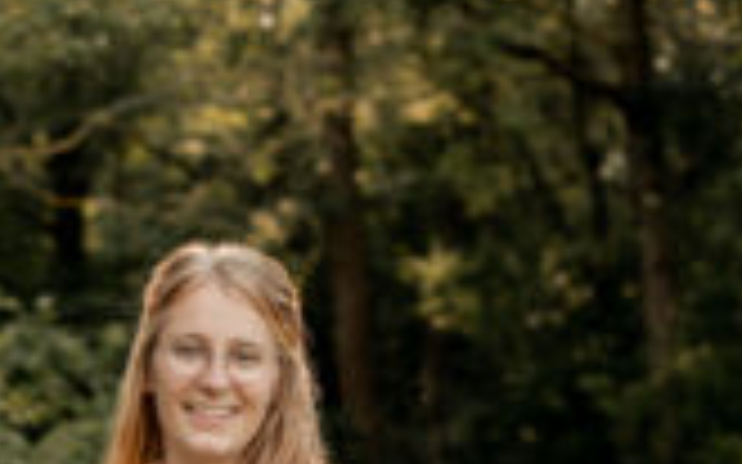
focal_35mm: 150
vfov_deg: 8.4
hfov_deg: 13.9
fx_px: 3032
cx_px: 220
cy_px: 813
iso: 200
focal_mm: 50
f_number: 2.5
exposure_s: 1/800
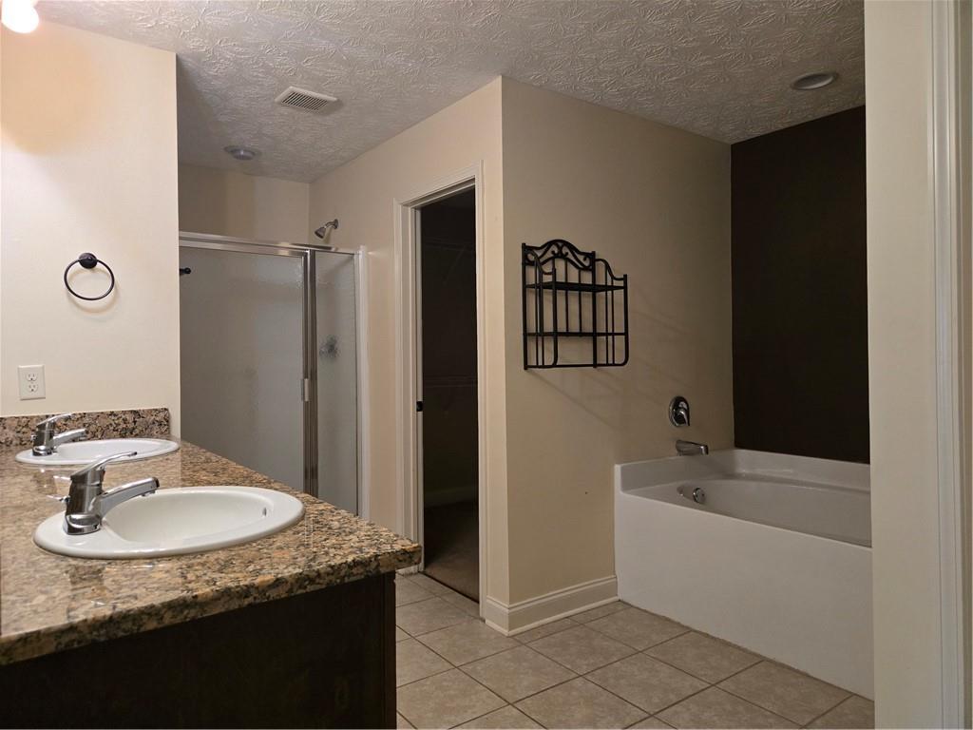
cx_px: 486
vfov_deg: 58.9
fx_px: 646
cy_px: 365
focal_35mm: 23
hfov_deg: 73.9
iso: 500
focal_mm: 5.4
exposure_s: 1/120
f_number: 1.8
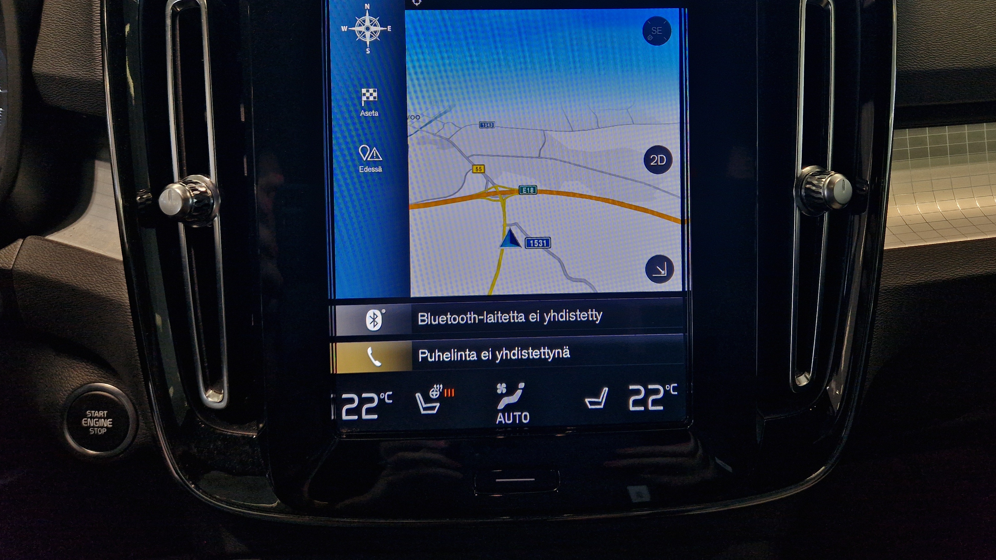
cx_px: 511
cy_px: 198
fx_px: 687
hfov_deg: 71.9
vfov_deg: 43.9
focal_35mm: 26
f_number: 1.8
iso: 50
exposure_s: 1/180
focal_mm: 5.4
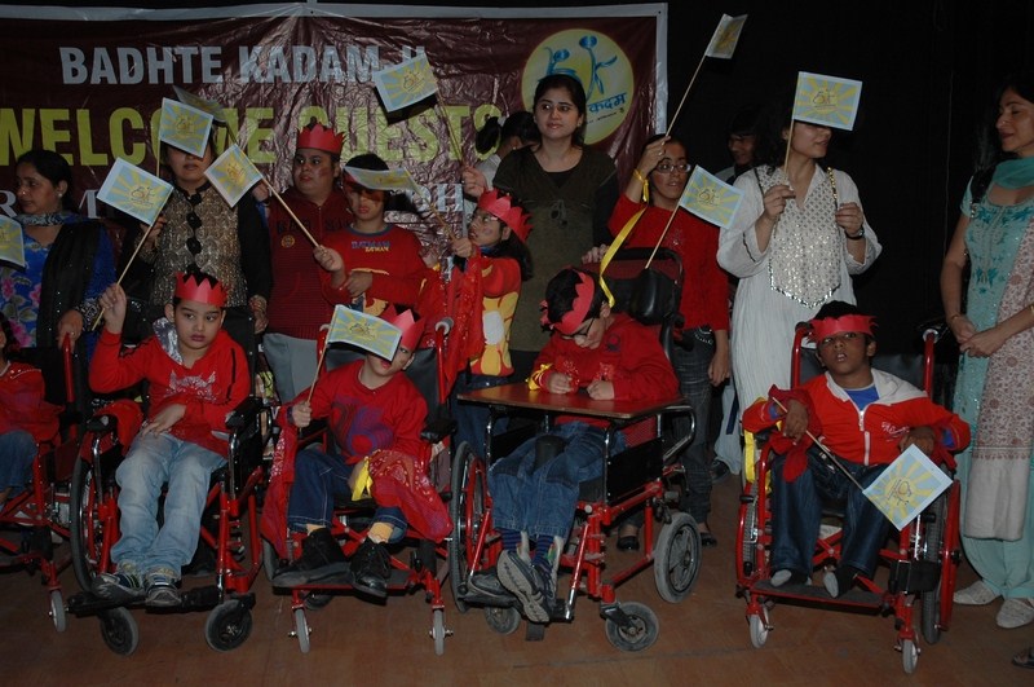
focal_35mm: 40
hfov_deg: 48.0
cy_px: 344
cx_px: 517
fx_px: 1162
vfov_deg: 32.9
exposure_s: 1/125
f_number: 7.1
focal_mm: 27
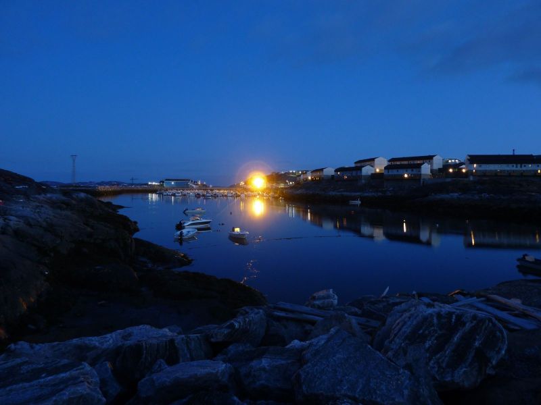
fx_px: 391
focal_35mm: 25
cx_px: 270
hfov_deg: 69.4
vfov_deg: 54.9
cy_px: 202
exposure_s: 6
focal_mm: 4.1
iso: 80
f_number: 3.3
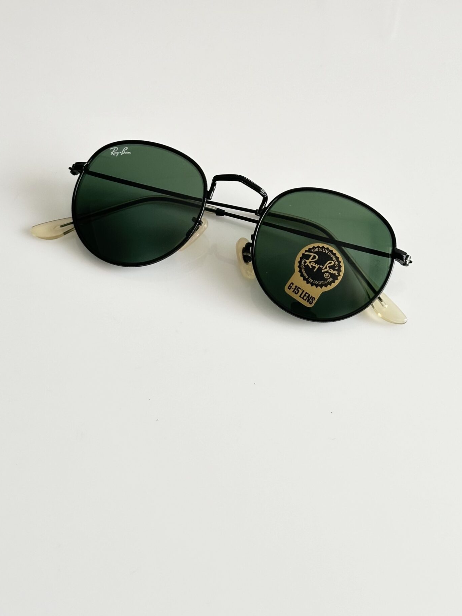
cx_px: 218
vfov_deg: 28.8
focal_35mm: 67
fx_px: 1192
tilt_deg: -51.1
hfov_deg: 21.9
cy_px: 226
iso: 80
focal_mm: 6.86
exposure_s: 1/66
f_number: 1.78
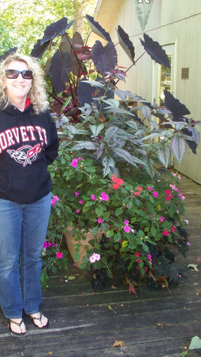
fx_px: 379
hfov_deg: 29.5
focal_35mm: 40
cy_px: 176
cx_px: 66
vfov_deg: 50.5
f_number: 2.8
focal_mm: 7.54
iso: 200
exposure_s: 1/60
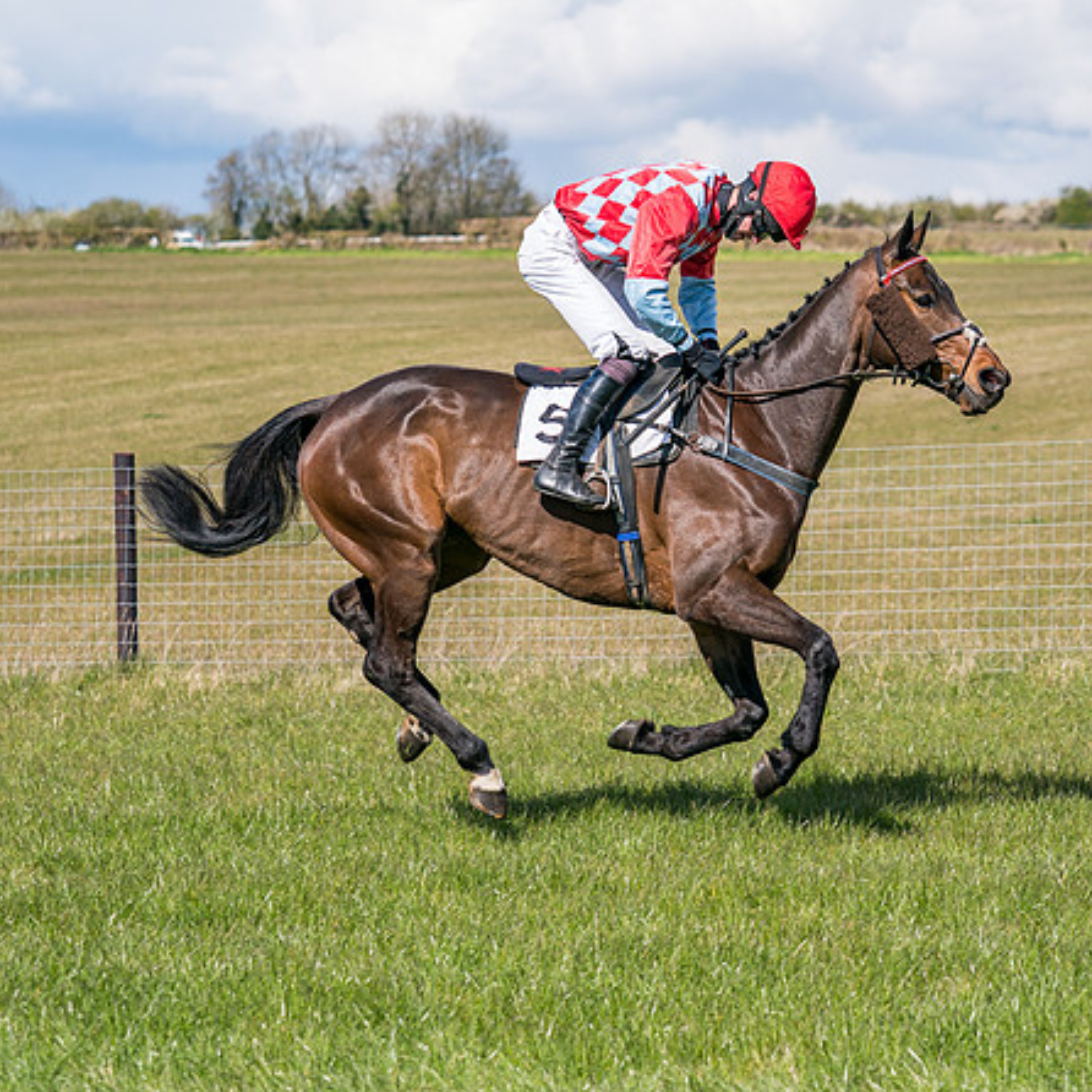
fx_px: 4997
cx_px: 629
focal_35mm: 140
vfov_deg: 12.5
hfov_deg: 12.5
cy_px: 508
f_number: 4
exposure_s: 1/2000
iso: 200
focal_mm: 90
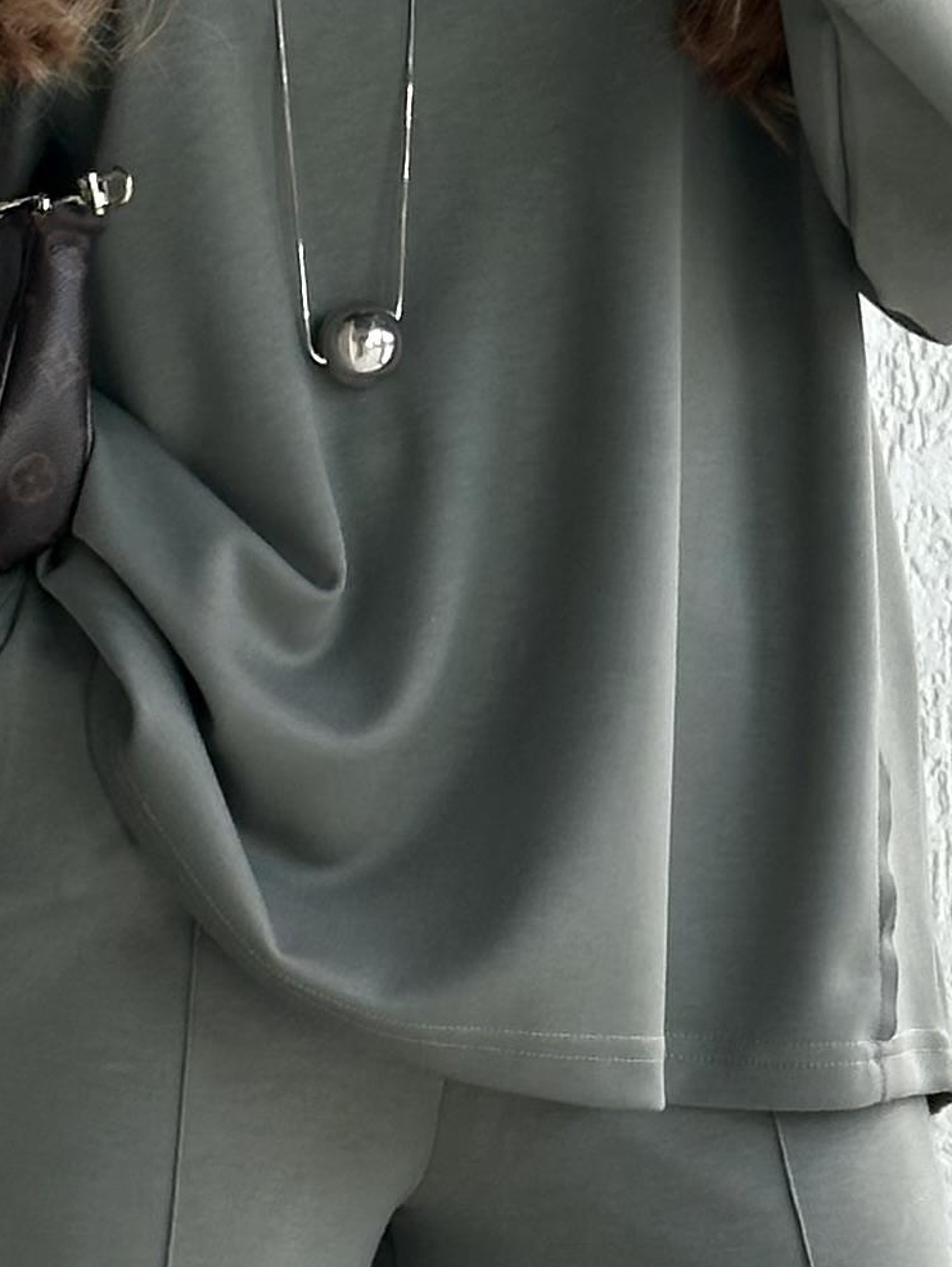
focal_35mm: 196
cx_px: 942
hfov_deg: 7.6
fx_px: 7182
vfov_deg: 10.1
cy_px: 793
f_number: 1.78
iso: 64
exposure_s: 1/245
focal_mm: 6.86
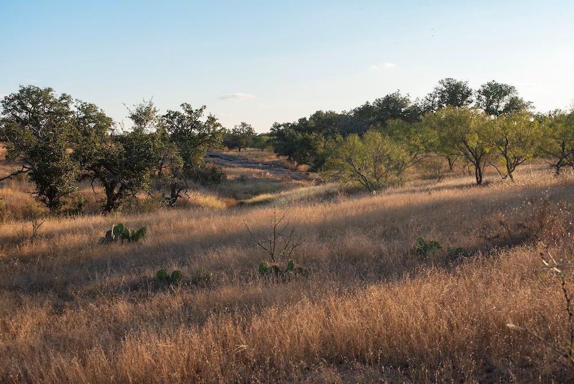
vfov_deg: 24.7
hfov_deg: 36.2
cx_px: 287
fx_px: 877
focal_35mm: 55
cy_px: 192
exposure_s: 1/250
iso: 400
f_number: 13
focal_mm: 55
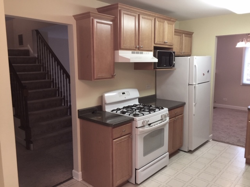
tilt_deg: -8.2
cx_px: 125
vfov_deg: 48.2
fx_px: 209
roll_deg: -0.3
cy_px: 94
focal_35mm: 29
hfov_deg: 61.7
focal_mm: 4.15
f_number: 2.2
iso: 80
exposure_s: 1/15
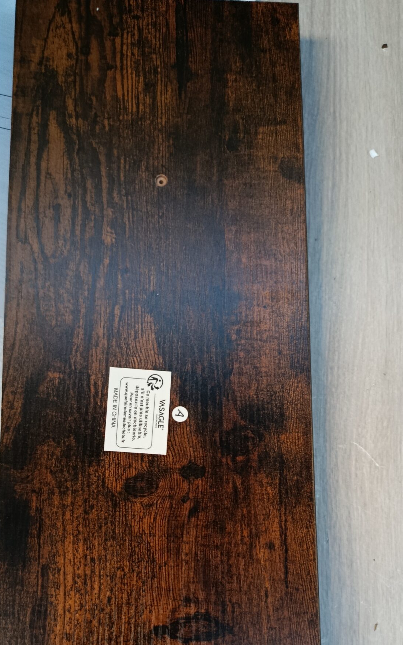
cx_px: 177
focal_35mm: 37
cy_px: 464
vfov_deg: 51.1
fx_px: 650
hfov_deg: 34.4
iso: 1206
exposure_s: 1/50
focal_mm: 5.24
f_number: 1.7
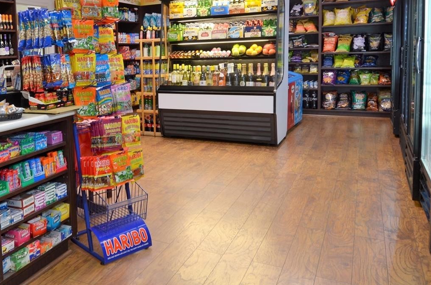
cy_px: 93
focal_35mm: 33
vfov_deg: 39.3
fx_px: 394
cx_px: 95
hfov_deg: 54.0
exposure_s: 1/2.5
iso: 100
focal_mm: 14
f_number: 5
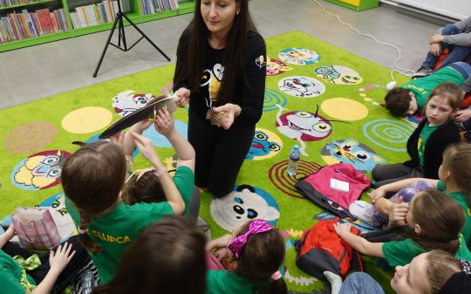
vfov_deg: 42.9
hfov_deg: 64.3
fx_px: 372
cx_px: 201
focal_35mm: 29
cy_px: 175
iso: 250
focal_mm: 8.8
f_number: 2.8
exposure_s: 1/30
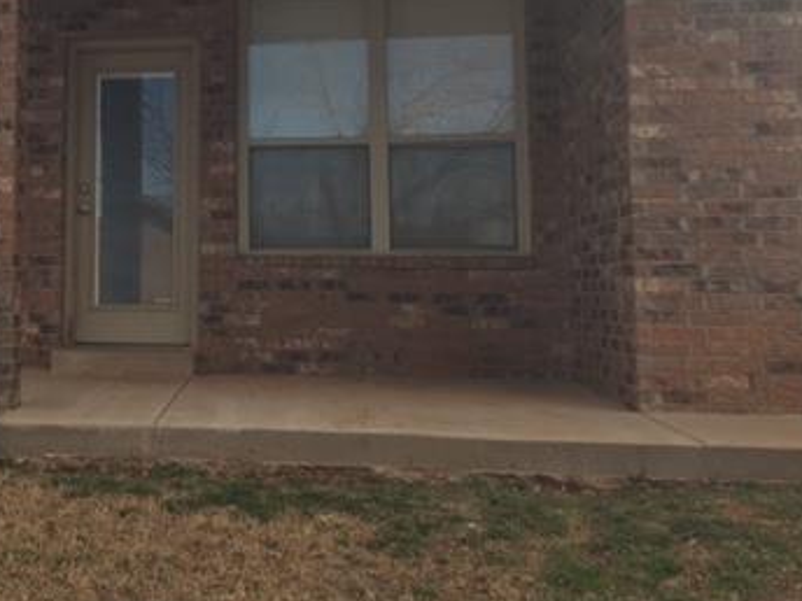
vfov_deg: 26.8
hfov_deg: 33.6
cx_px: 77
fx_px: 1251
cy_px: 179
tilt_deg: +6.9
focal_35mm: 54
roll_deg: -1.0
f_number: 2.2
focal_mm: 4.15
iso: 32
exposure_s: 1/573
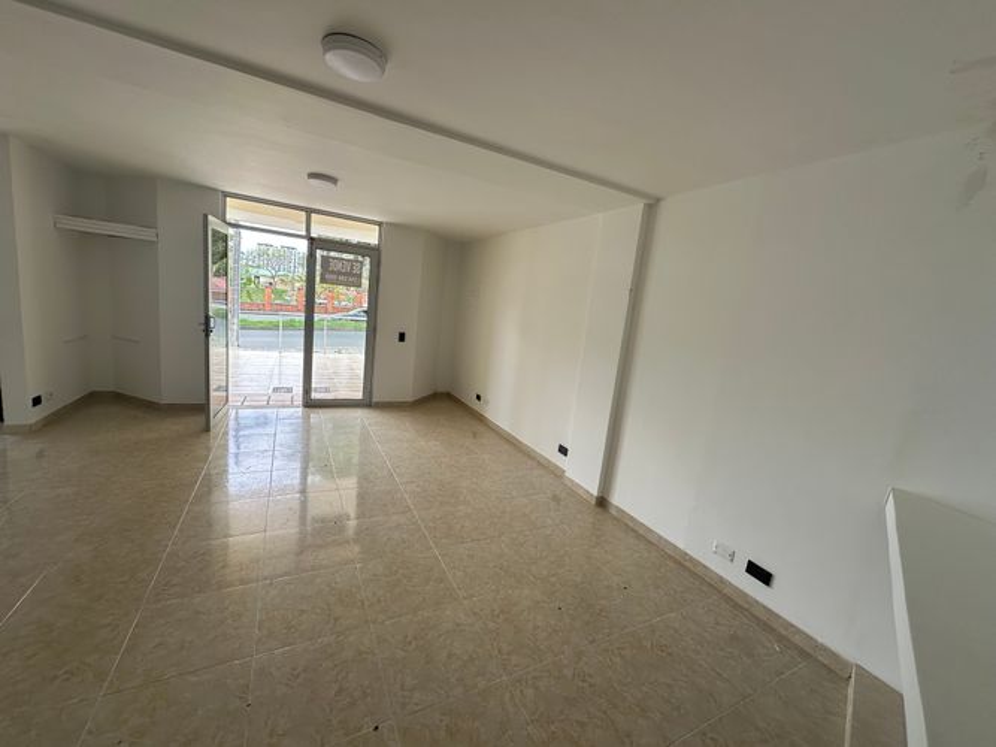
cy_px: 374
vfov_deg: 85.7
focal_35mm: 14
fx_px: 403
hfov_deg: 102.1
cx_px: 498
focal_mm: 2.22
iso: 40
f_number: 2.2
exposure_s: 1/146
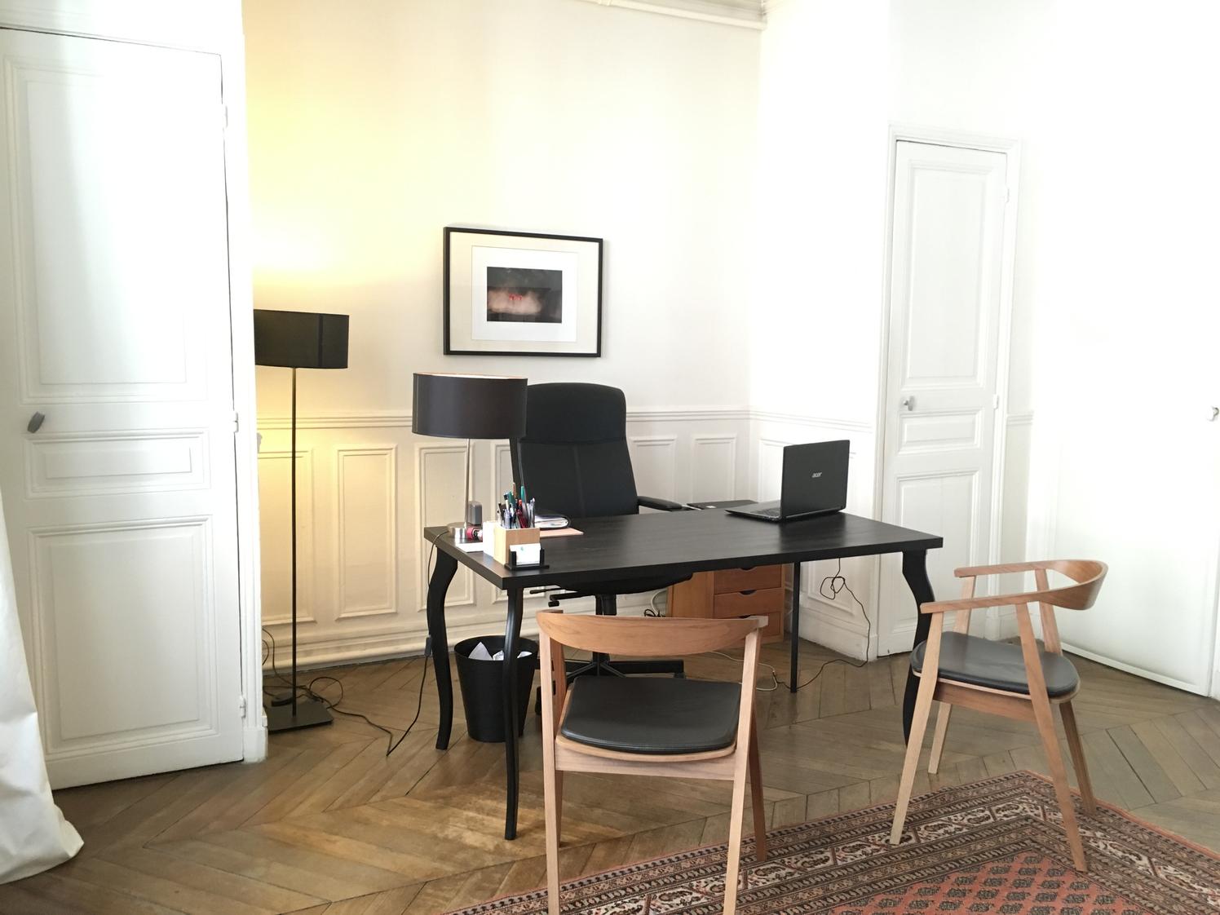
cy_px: 458
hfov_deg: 61.7
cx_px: 610
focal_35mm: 29
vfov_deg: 48.2
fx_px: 1022
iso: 160
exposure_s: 1/33
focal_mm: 4.15
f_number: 2.2
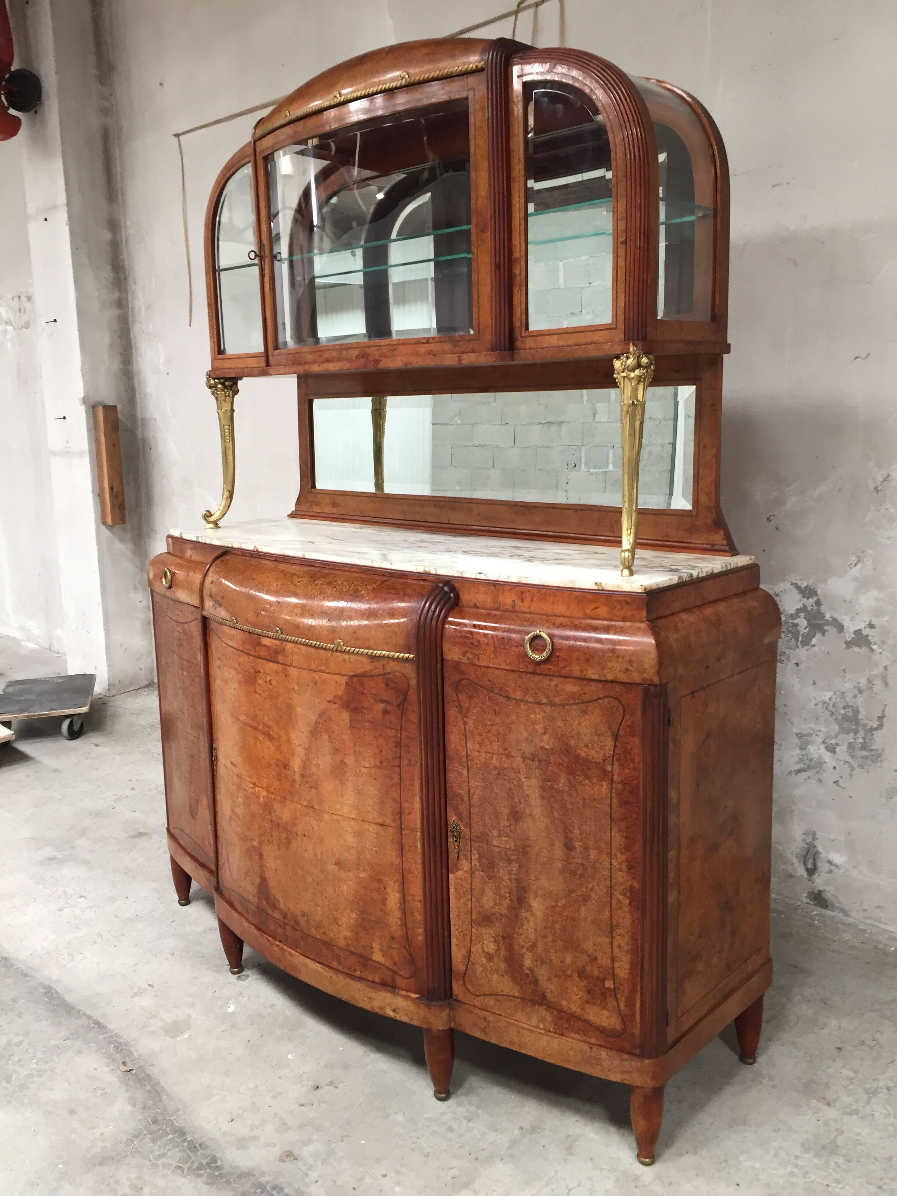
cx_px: 448
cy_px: 598
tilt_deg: -9.4
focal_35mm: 29
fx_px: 1002
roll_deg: +1.1
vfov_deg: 61.7
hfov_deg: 48.2
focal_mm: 4.15
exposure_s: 1/33
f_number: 2.2
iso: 100
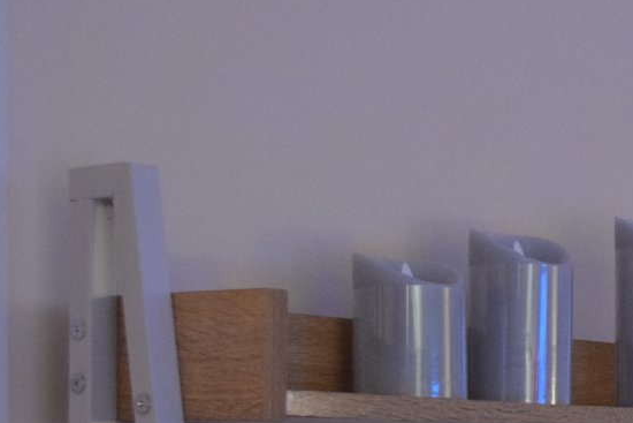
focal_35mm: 106
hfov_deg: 17.5
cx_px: 929
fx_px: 1864
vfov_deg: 12.7
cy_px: 488
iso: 4000
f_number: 5.6
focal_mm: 24
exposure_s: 1/50
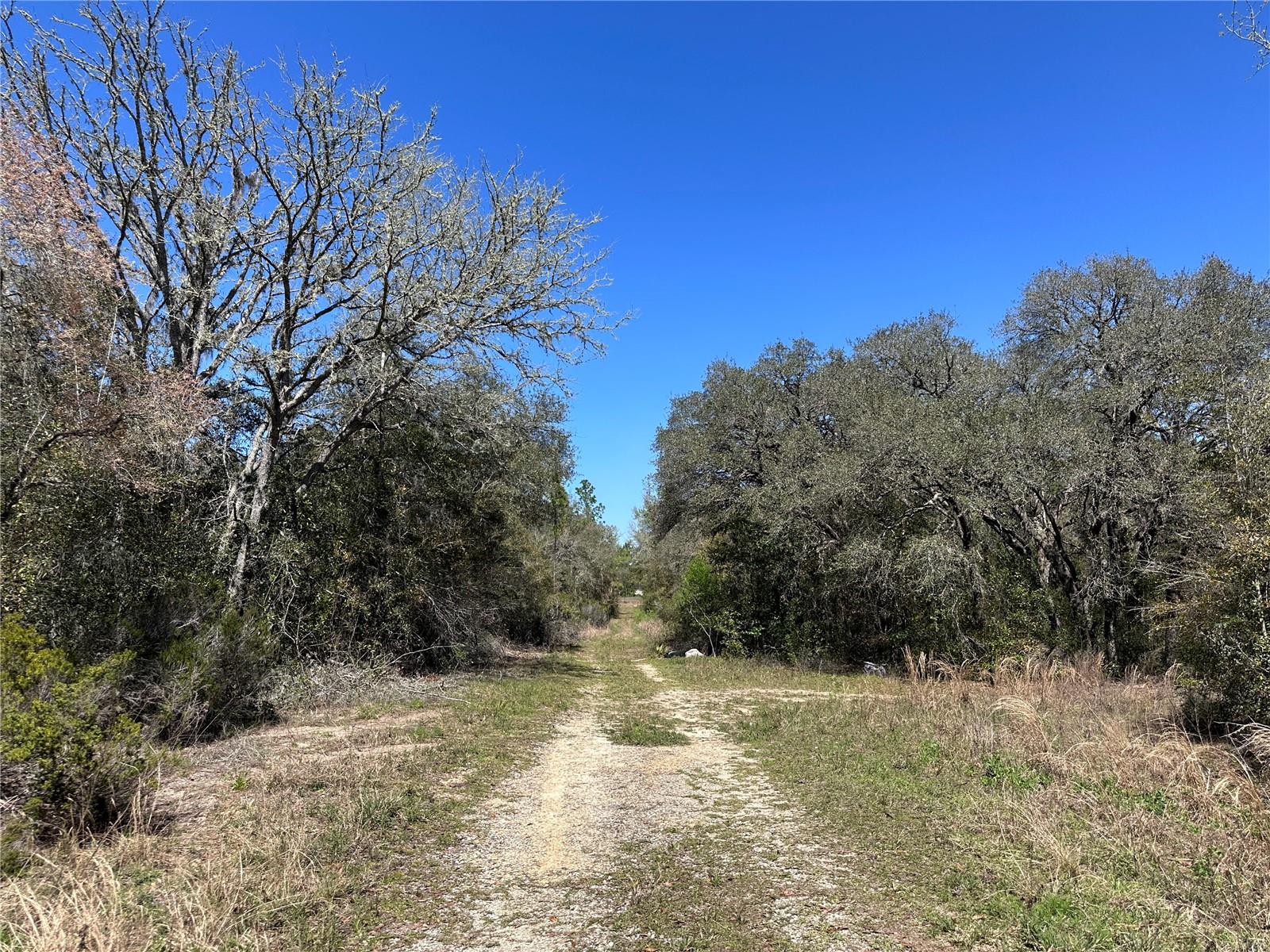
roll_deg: +1.4
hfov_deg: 71.6
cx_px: 635
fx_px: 881
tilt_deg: +8.0
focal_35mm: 24
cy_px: 476
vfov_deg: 56.8
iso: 80
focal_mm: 6.86
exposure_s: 1/3472
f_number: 1.78
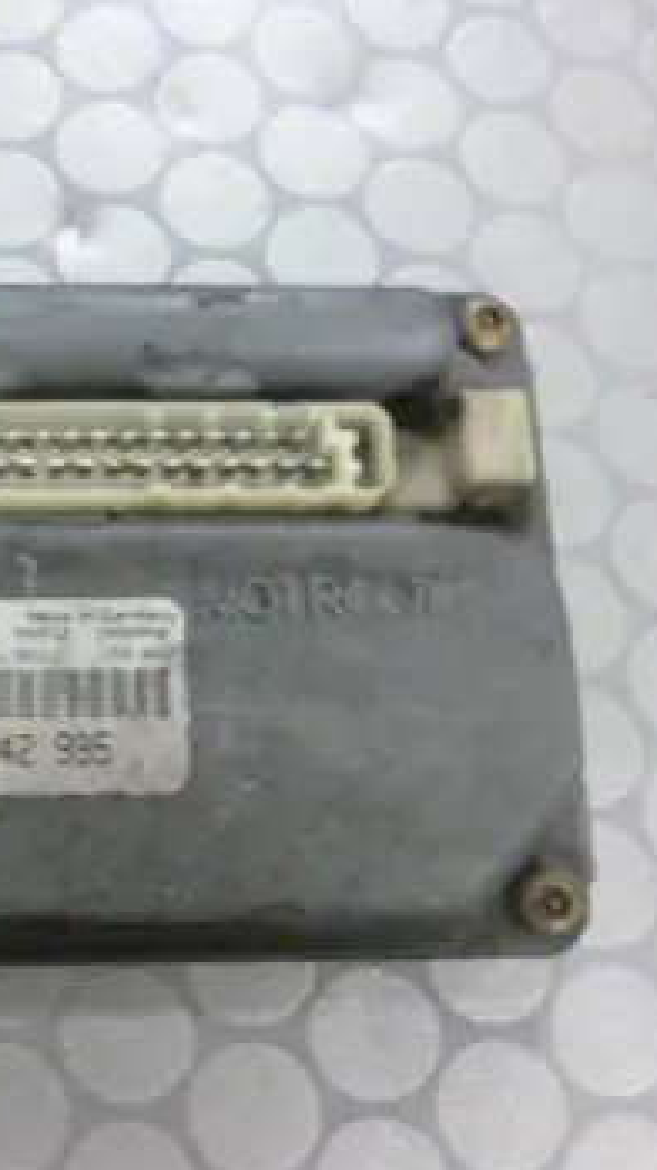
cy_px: 600
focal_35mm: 36
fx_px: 1116
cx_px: 64
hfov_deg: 31.3
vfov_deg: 55.3
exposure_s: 1/40
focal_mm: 4.3
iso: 800
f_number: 2.5
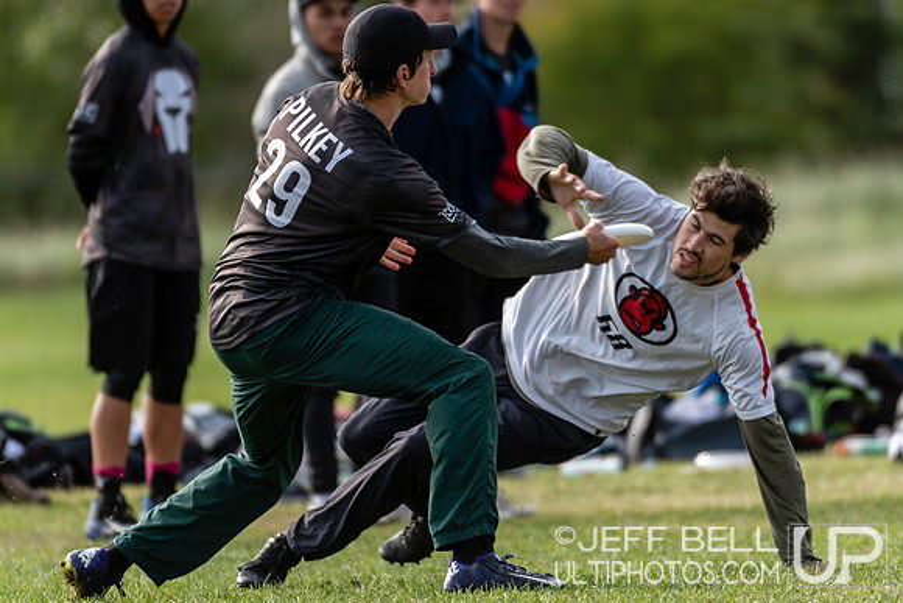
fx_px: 20328
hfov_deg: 2.5
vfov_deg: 1.7
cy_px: 196
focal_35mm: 810
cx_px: 452
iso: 320
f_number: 4
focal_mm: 400
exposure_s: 1/1000
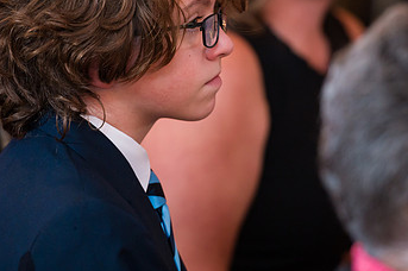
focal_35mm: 341
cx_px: 202
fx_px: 3861
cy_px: 46
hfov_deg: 6.0
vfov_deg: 4.0
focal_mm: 200
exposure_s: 1/200
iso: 1000
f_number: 3.2
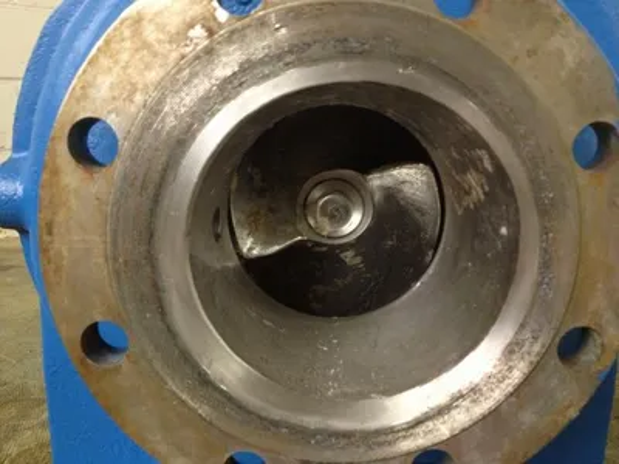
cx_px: 310
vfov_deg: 40.7
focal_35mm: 35
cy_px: 232
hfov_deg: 52.6
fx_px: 626
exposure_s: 1/20
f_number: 2.4
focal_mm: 4.28
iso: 250
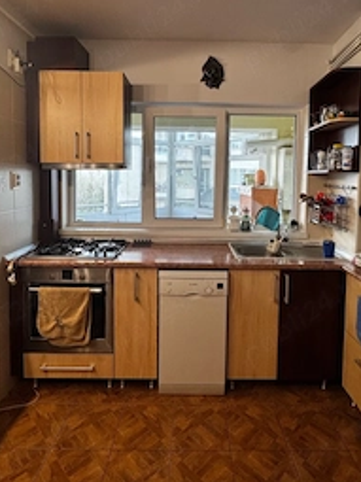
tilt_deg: -4.5
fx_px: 306
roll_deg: -1.0
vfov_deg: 75.6
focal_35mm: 22
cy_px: 193
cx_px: 195
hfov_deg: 61.0
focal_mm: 2.22
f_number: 2.2
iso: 160
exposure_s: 1/50
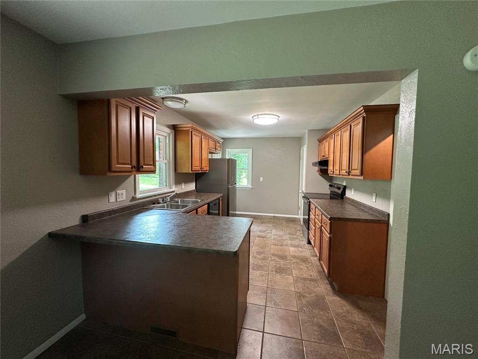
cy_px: 180
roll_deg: -0.8
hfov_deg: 102.1
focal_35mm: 14
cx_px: 239
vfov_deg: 85.7
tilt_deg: -3.4
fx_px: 193
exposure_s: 1/60
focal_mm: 2.22
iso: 320
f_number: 2.2
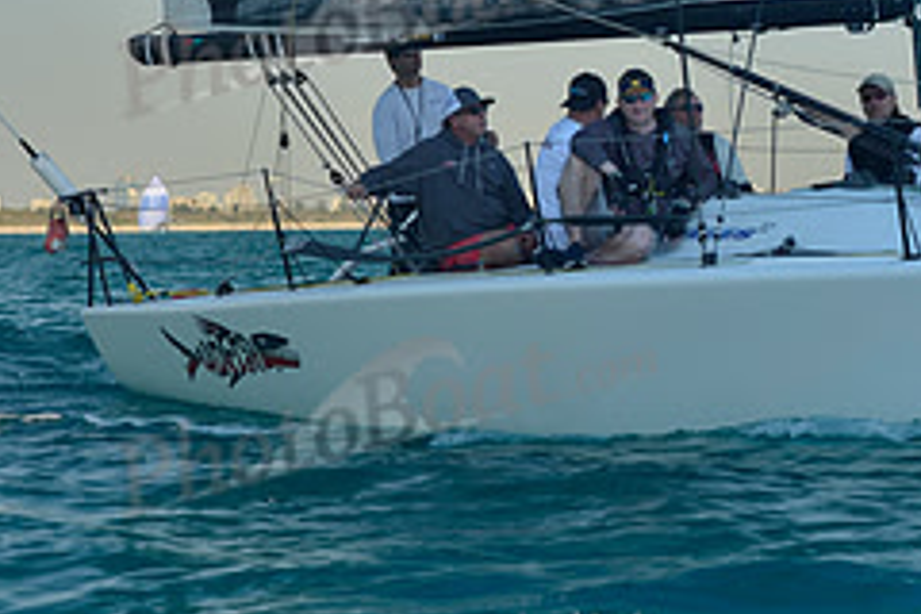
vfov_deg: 8.1
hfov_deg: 12.1
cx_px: 860
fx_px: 4323
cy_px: 163
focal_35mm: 169
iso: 200
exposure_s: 1/640
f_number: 5.6
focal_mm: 70
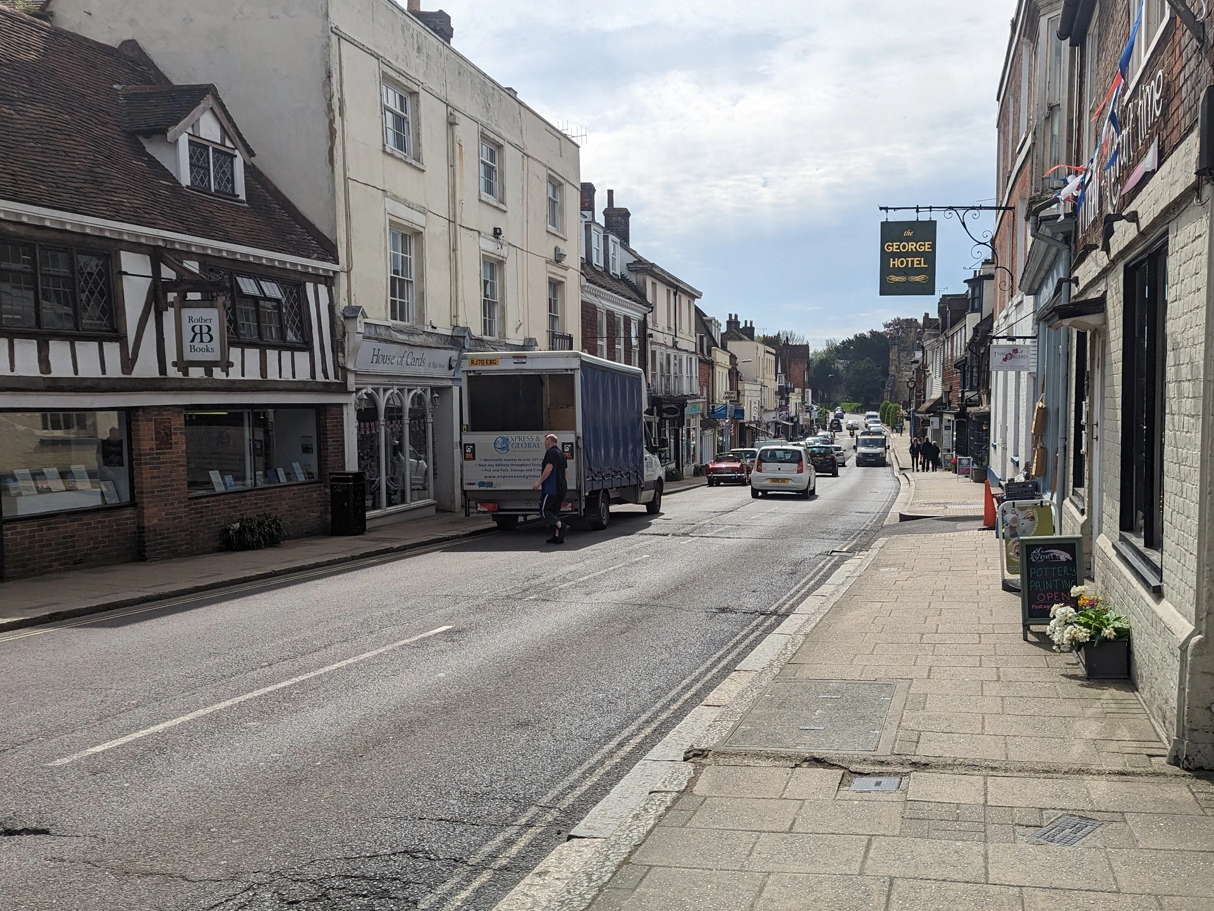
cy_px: 536
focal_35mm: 32
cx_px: 754
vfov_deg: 44.0
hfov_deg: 56.2
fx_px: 1122
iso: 43
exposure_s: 1/3650
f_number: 1.85
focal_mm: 6.81
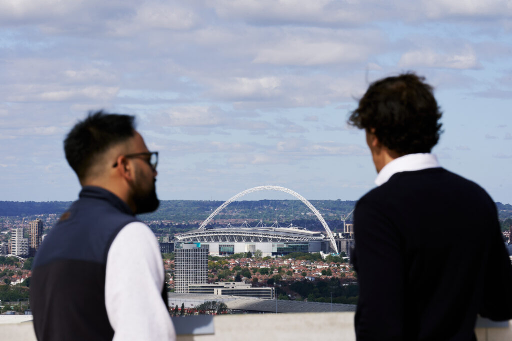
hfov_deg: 14.0
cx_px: 256
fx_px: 2091
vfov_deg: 9.3
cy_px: 170
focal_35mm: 147
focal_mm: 147
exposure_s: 1/400
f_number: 16
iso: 400
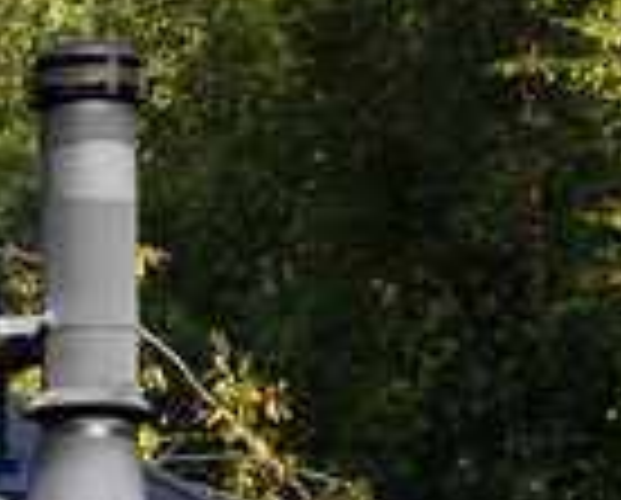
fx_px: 6044
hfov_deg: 5.7
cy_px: 795
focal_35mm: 328
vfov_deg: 4.7
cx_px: -873
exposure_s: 1/800
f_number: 2.8
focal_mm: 60.4
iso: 100
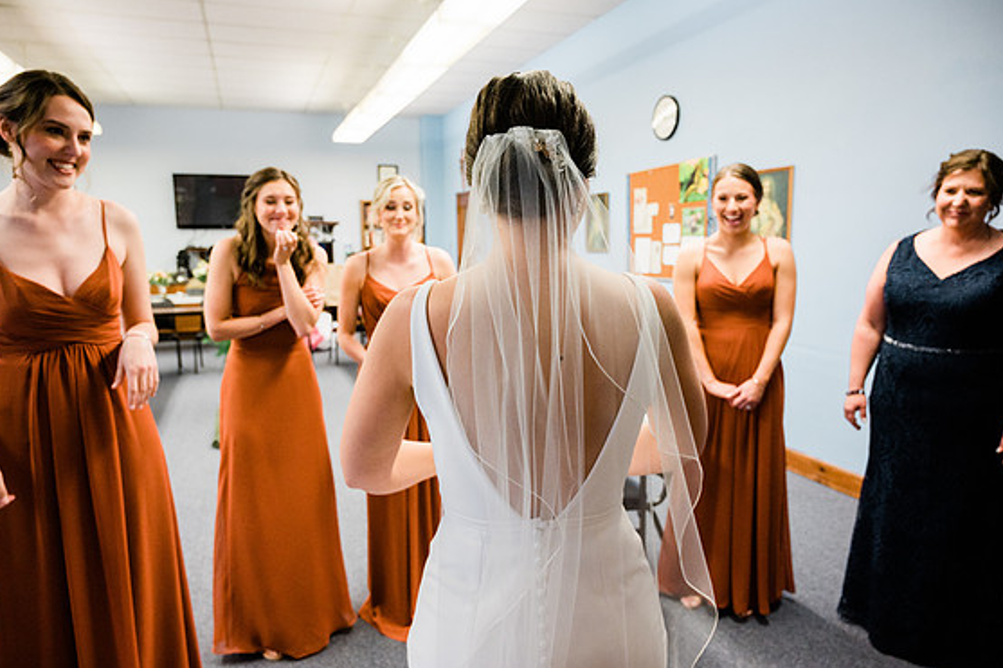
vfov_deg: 51.3
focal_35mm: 25
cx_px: 495
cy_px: 331
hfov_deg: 71.5
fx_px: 696
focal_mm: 24
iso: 1600
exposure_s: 1/250
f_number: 4
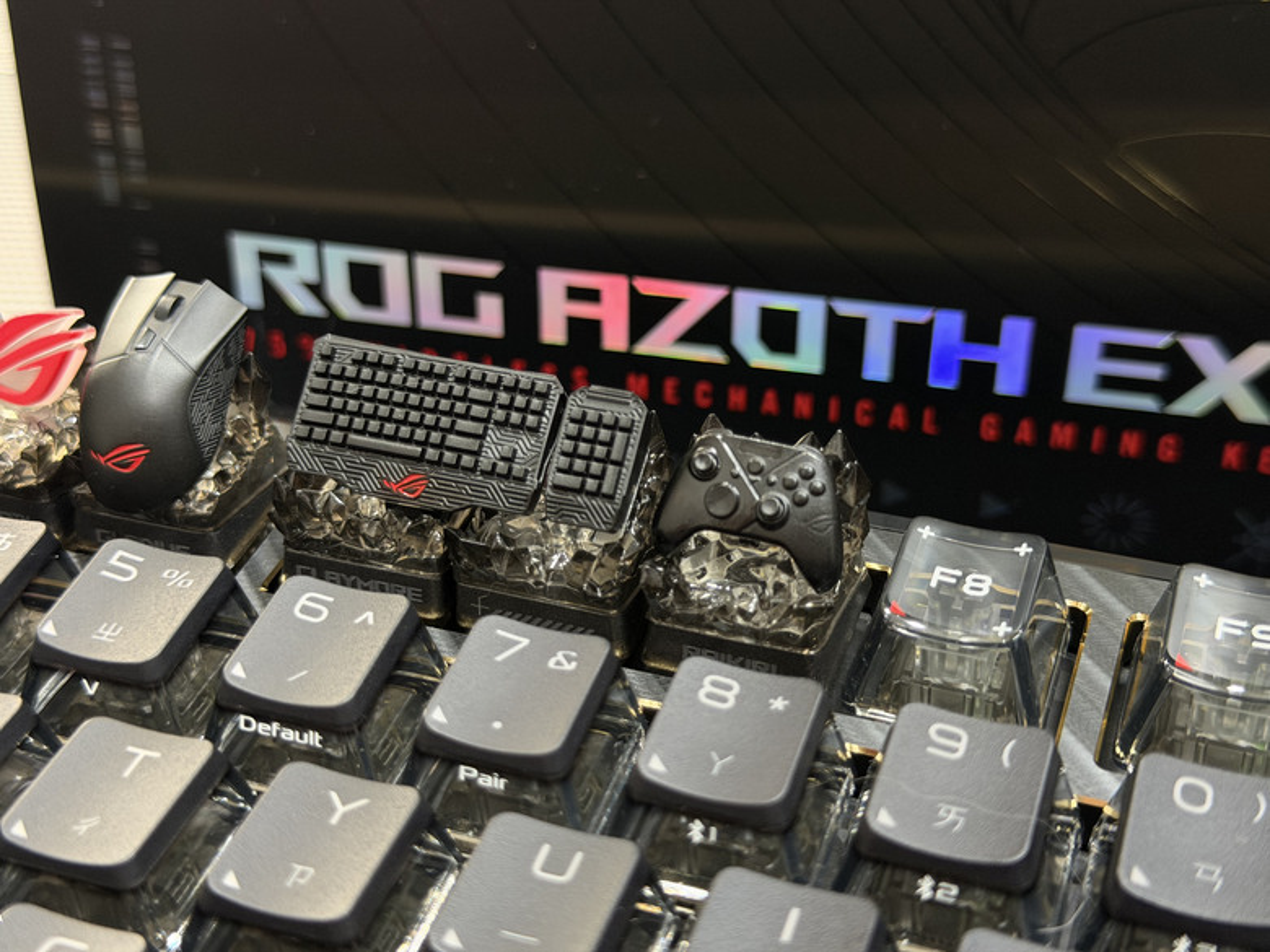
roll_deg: +0.5
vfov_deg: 30.3
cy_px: 476
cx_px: 635
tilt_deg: -27.9
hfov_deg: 39.7
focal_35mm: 48
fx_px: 1761
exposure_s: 1/60
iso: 250
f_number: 1.78
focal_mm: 6.76
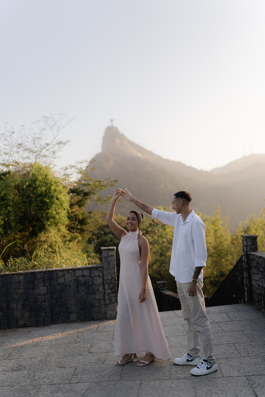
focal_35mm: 35
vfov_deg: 54.4
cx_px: 132
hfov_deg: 37.9
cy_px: 198
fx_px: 386
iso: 100
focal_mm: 35
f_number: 1.4
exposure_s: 1/3200
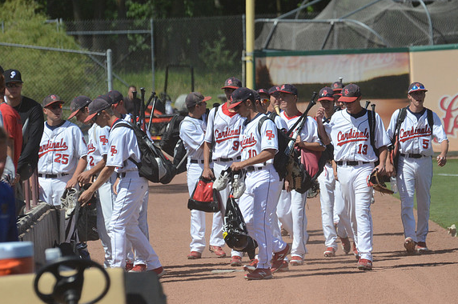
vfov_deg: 4.6
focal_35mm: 297
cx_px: 228
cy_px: 152
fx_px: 3768
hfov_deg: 7.0
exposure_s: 1/8000
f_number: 5.3
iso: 1000
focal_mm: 195
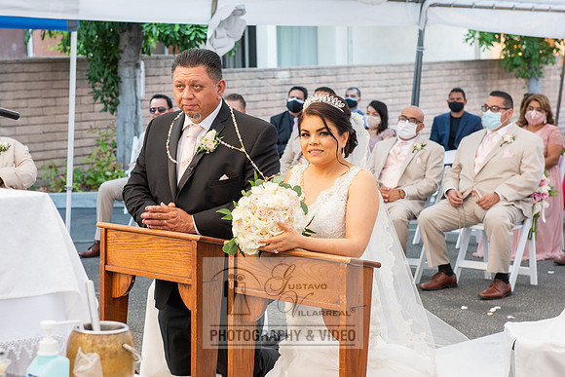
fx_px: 1361
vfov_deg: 15.8
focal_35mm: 87
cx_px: 238
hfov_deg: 23.4
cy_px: 183
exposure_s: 1/125
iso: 800
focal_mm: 70
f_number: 6.3
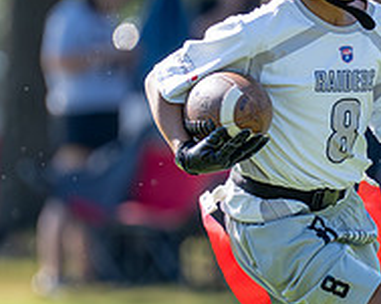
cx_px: 472
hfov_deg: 1.8
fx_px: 11890
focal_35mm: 1055
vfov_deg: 1.5
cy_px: 180
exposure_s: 1/2500
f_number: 2.8
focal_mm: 200
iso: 250
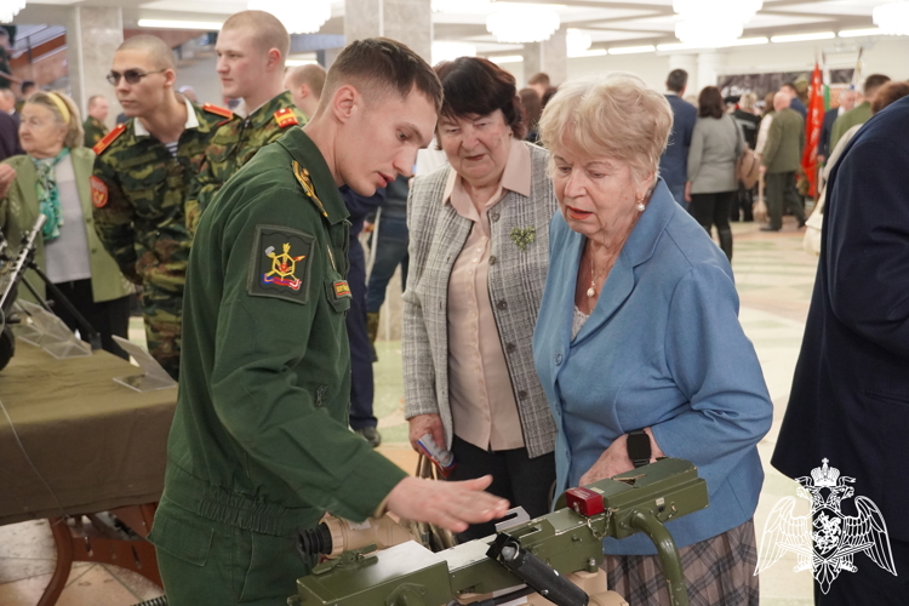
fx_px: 1212
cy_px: 303
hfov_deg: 41.1
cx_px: 454
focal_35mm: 48
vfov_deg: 28.1
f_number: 4.5
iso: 2500
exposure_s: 1/160
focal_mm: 32
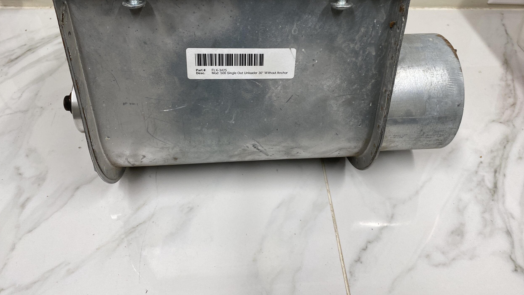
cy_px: 97
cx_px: 262
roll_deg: -1.7
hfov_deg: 66.1
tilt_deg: -42.2
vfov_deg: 39.7
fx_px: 403
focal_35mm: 29
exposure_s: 1/120
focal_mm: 4.25
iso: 64
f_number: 1.8
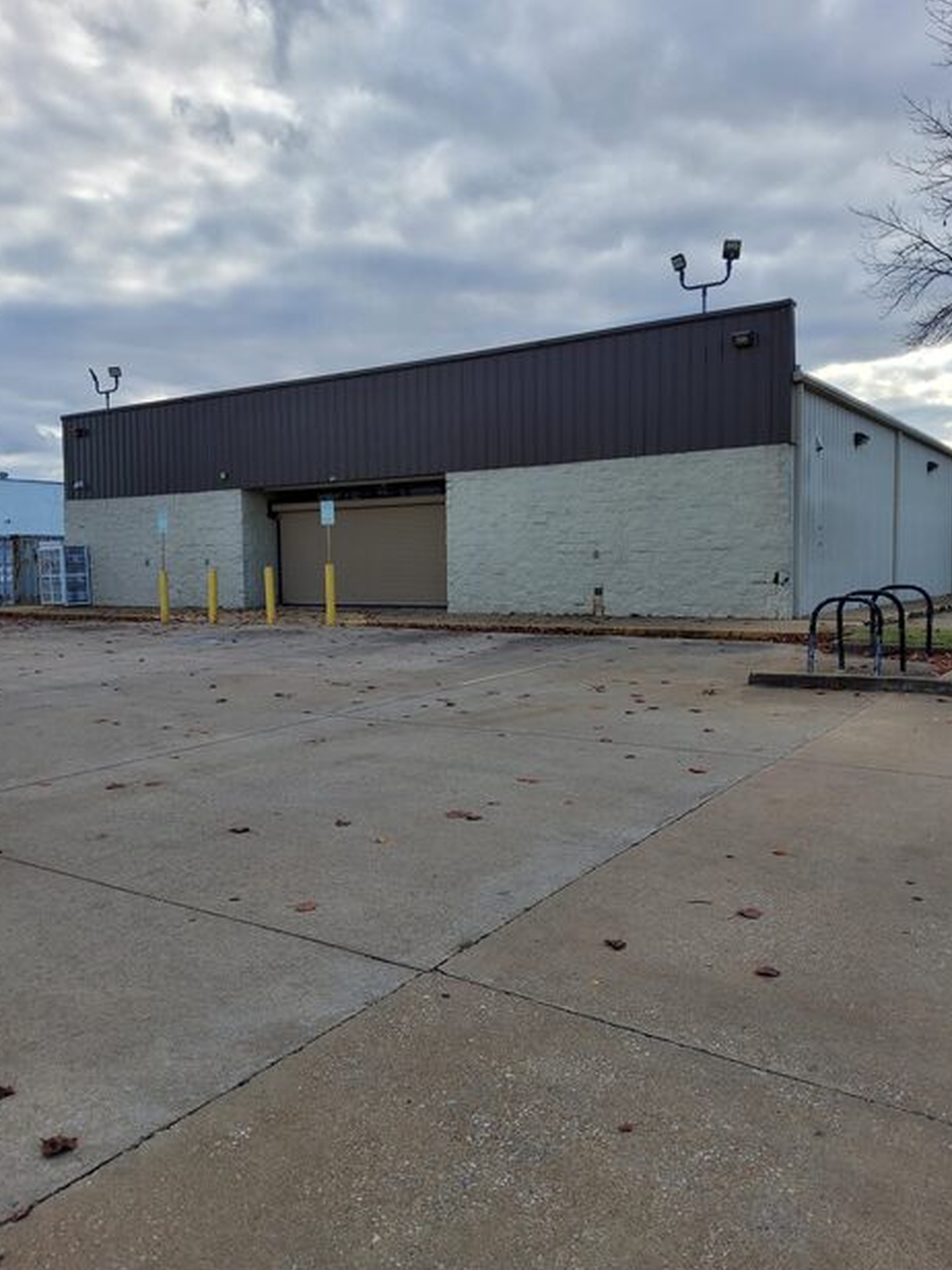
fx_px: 990
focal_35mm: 27
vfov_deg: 65.3
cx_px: 480
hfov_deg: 51.4
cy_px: 627
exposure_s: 1/614
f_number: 2
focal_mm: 3.08
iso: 50
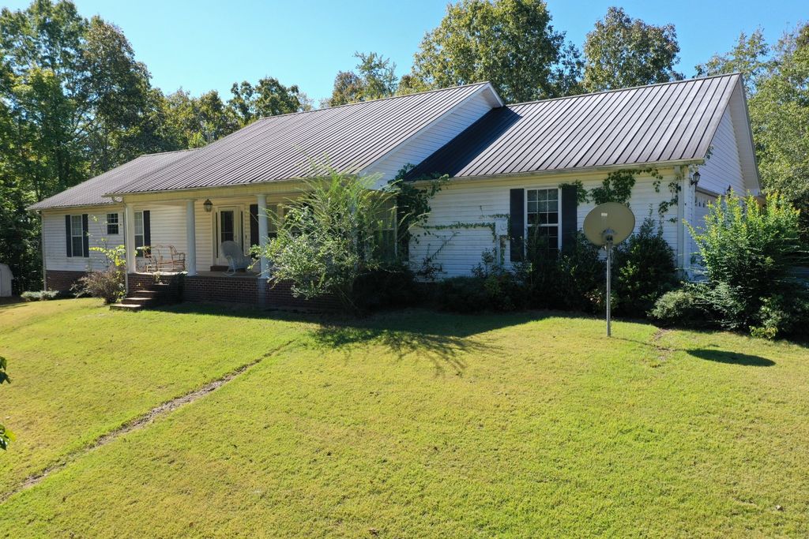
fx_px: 629
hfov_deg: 65.5
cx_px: 404
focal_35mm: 28
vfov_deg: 46.4
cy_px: 270
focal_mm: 10.26
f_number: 5
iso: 100
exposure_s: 1/240
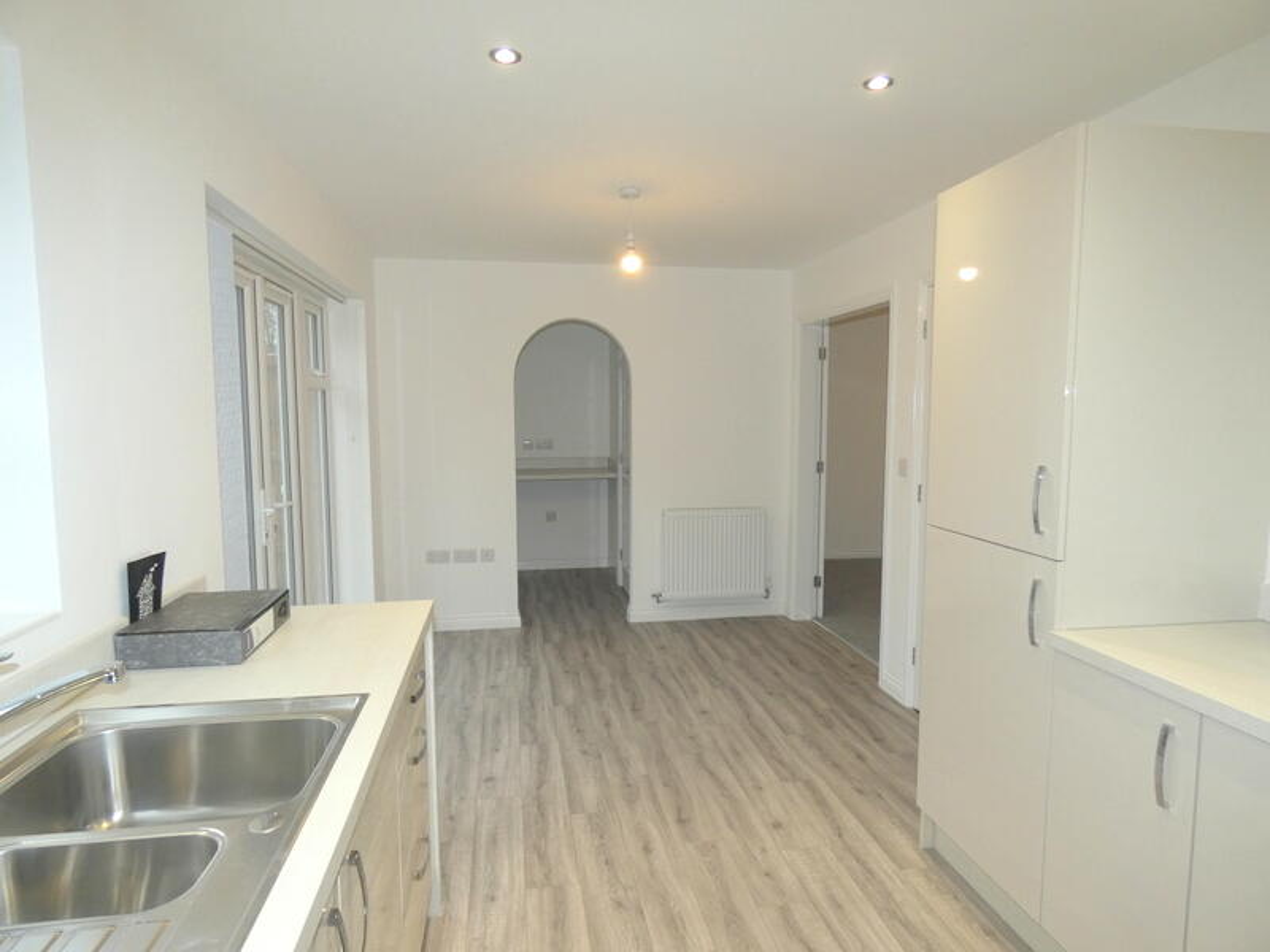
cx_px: 635
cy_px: 476
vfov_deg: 66.0
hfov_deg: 81.7
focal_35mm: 20
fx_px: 734
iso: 125
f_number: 2.8
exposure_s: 1/60
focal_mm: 3.6
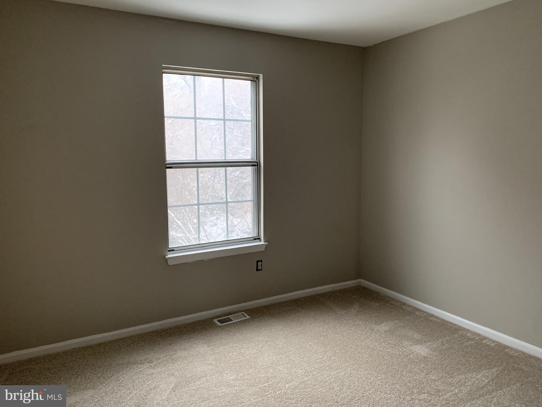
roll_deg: -0.2
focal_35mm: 26
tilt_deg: -7.1
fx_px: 407
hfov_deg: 67.3
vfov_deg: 53.1
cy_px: 204
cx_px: 271
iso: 400
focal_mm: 4.25
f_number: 1.8
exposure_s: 1/40
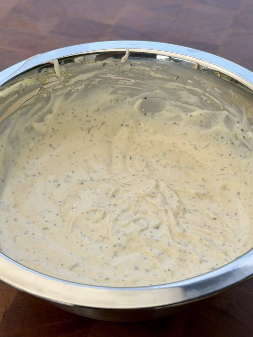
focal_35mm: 48
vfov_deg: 39.7
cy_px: 168
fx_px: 468
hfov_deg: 30.3
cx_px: 126
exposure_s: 1/1754
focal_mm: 6.76
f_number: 1.78
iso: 64
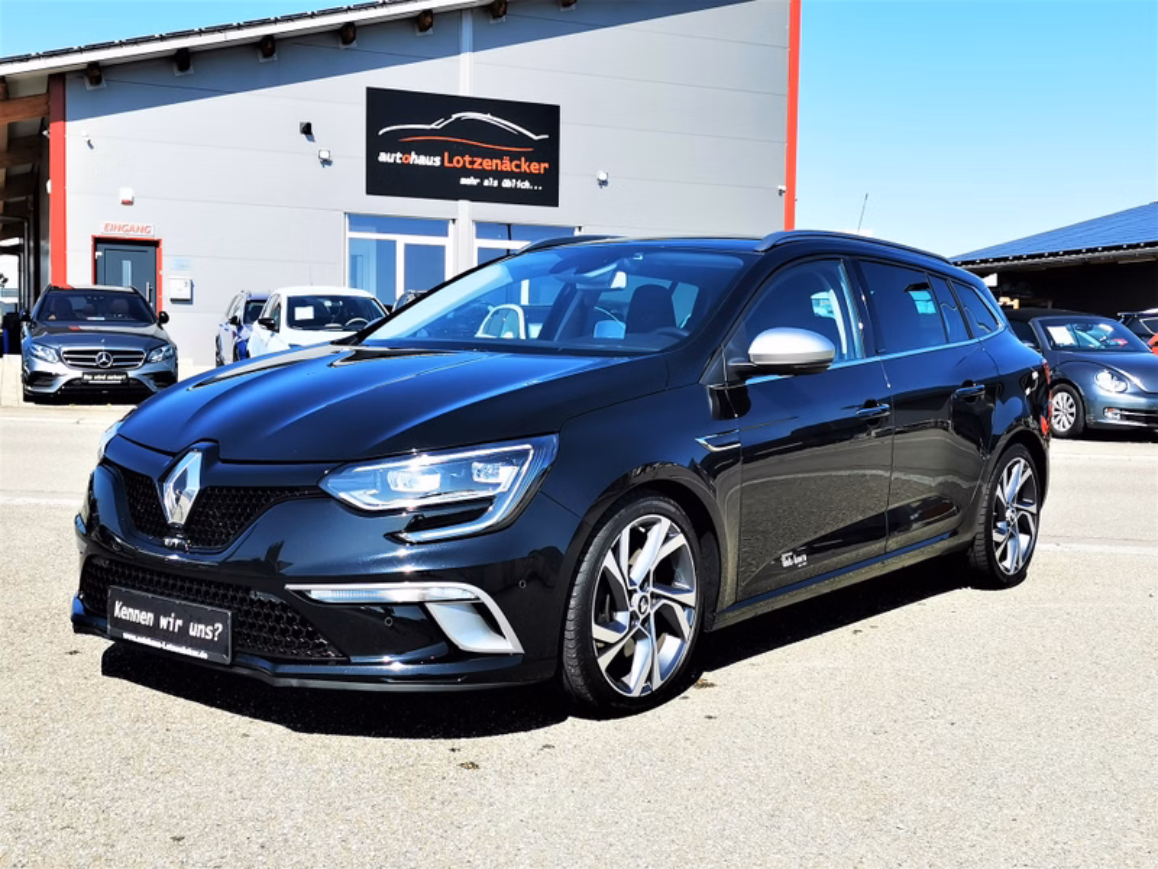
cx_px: 579
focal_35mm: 42
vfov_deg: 34.3
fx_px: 1405
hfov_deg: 44.8
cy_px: 434
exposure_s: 1/2268
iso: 50
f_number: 1.8
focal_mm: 5.58
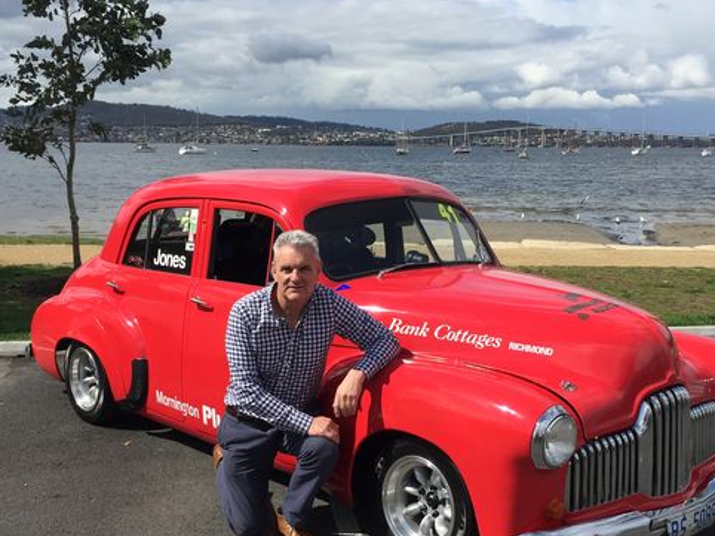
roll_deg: -0.4
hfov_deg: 43.9
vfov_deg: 33.4
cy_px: 344
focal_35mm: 43
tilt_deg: -13.2
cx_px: 363
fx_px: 888
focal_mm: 4.15
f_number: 2.2
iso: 32
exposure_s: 1/2475
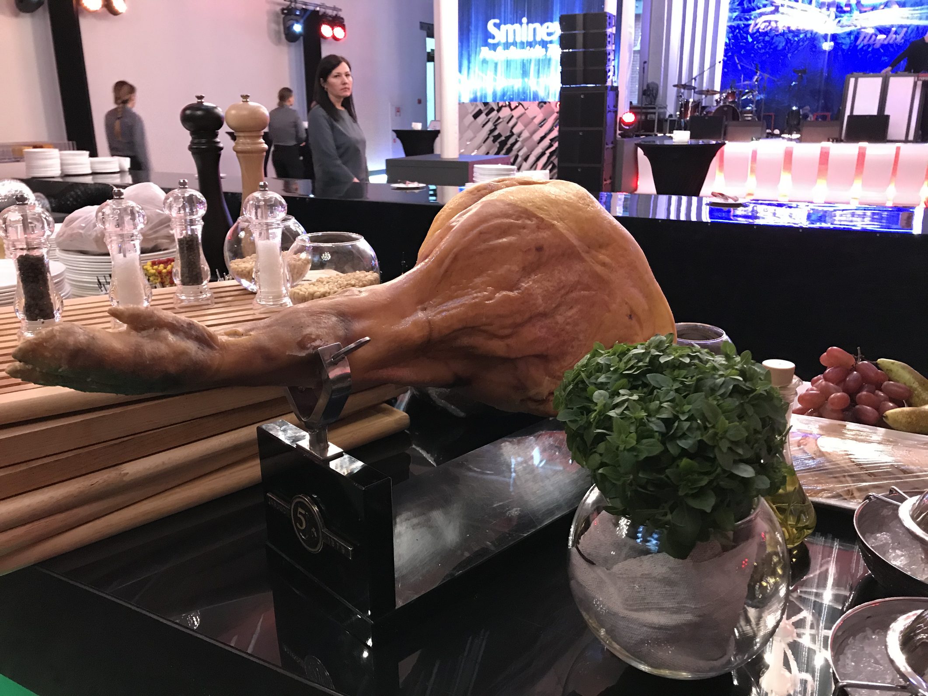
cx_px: 464
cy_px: 348
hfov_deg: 63.4
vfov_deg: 49.7
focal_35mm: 28
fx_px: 751
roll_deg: +0.5
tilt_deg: -16.8
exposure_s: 1/9
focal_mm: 3.99
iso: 100
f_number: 1.8
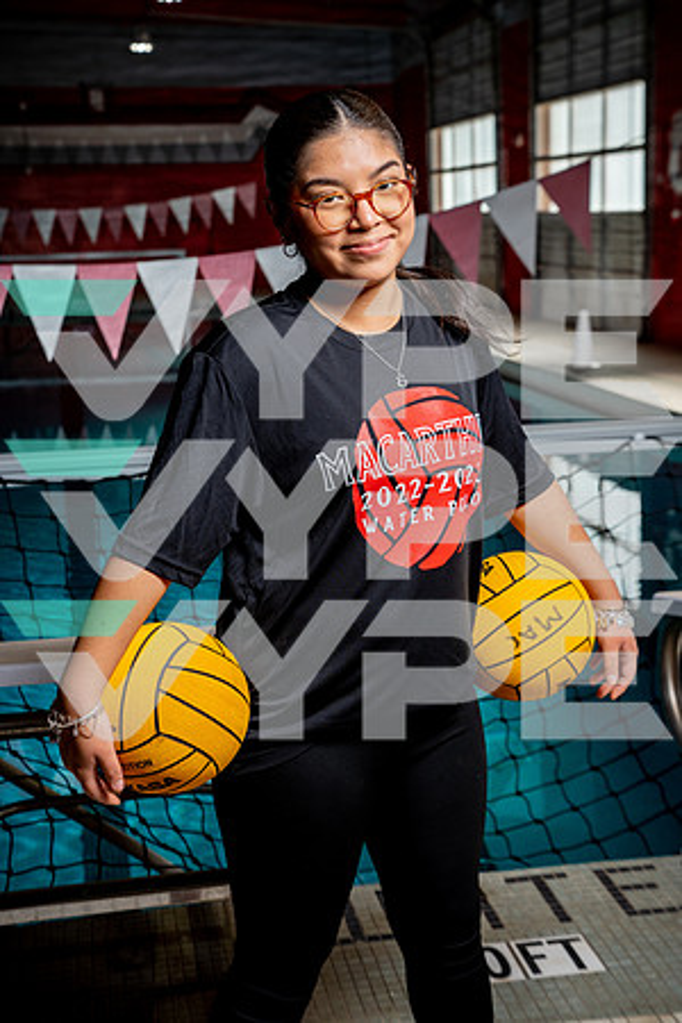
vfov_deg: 35.1
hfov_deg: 23.8
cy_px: 512
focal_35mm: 57
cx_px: 341
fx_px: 1620
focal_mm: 57
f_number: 5.6
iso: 100
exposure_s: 1/250
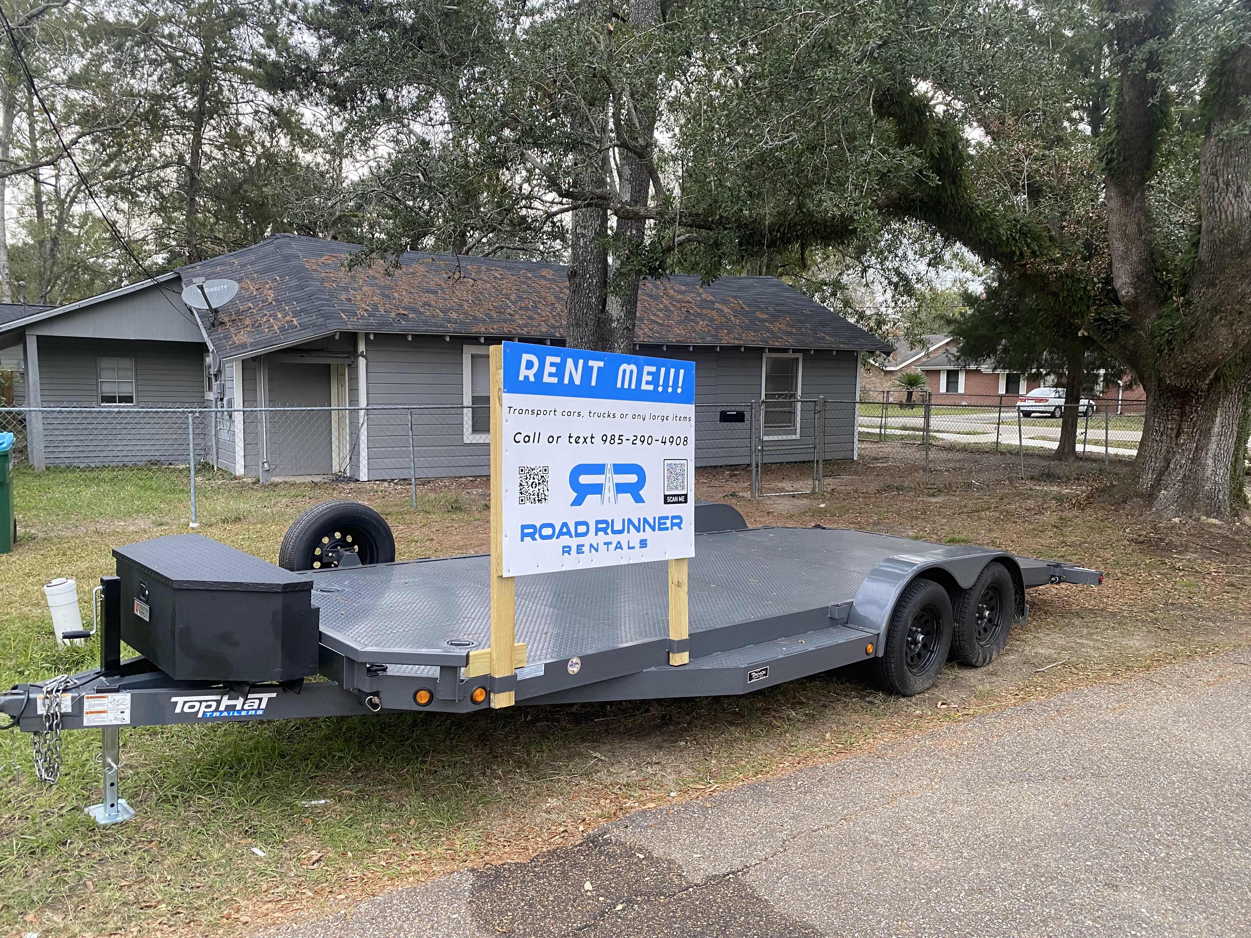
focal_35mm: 26
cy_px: 469
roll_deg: -1.3
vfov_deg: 53.1
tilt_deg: -4.5
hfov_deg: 67.3
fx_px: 940
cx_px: 626
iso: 125
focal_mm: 4.25
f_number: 1.8
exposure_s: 1/63
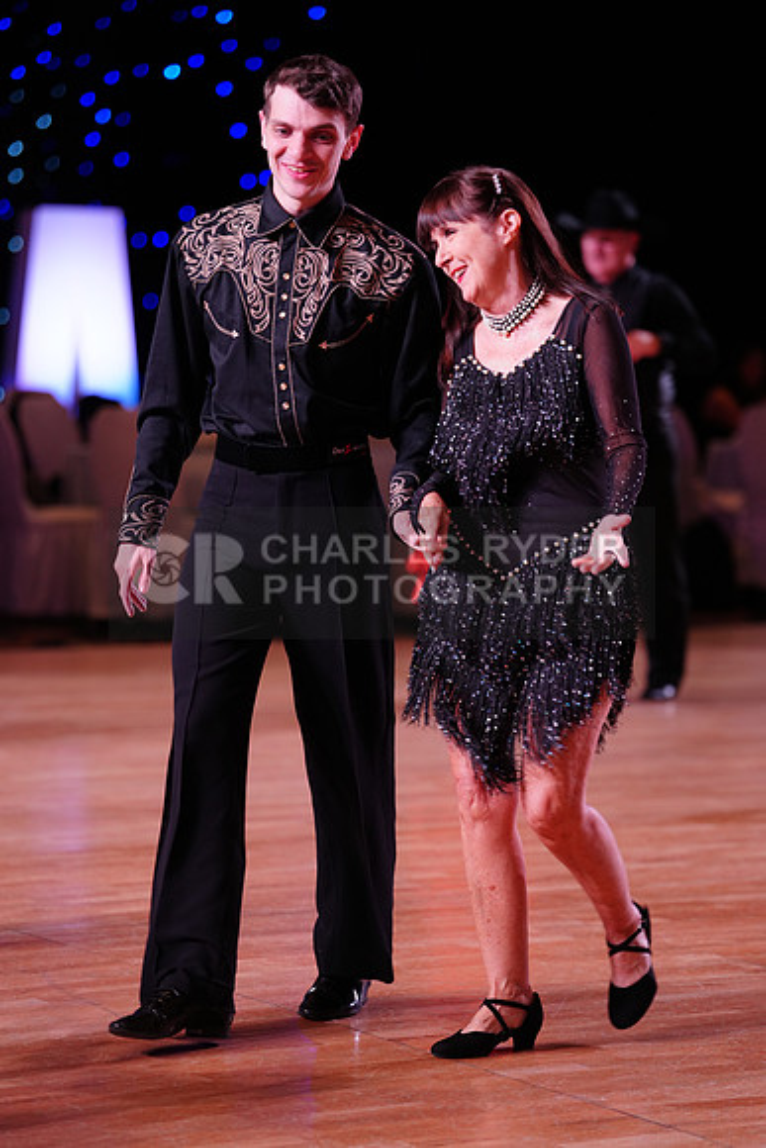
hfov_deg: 11.0
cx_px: 383
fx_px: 3987
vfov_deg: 16.4
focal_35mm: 125
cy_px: 574
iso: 800
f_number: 2.8
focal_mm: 125
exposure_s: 1/250
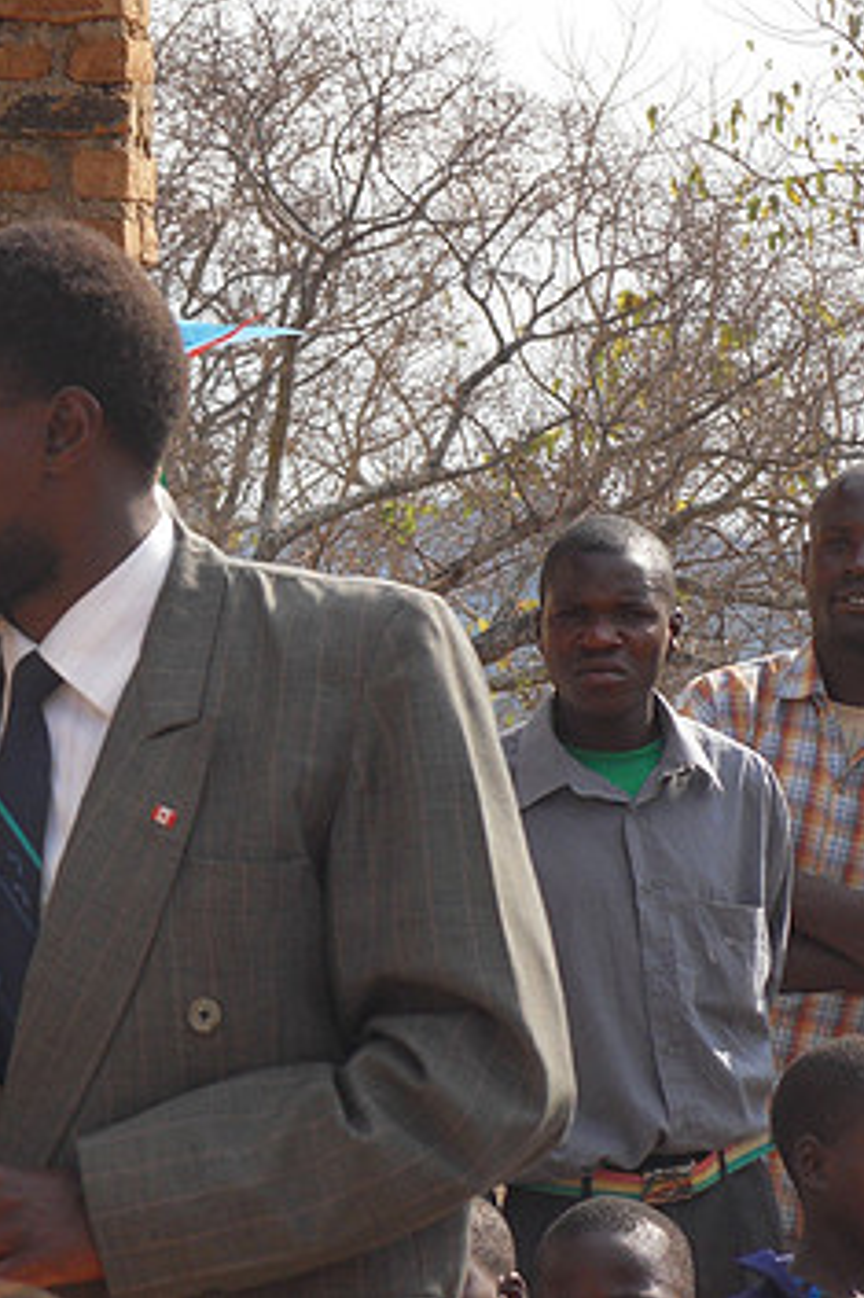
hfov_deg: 4.6
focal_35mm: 299
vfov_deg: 6.9
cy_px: 502
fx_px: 10774
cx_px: 59
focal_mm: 30.6
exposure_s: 1/250
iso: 80
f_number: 5.8
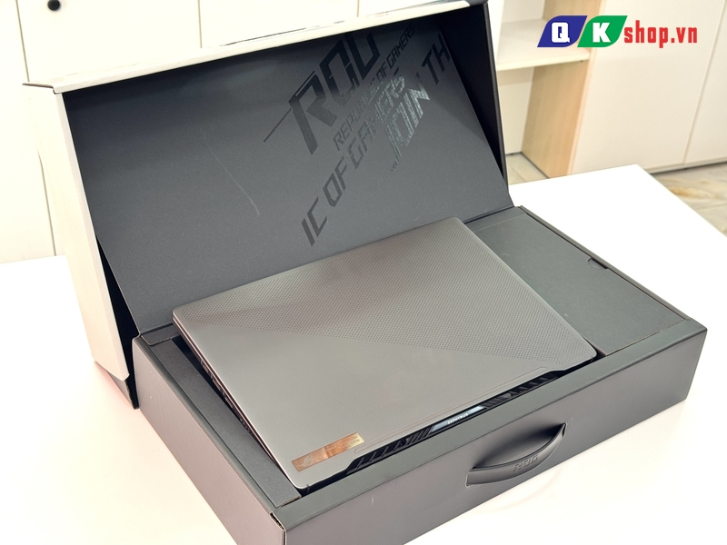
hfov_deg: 39.7
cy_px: 272
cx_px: 364
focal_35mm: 48
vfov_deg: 30.3
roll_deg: -2.2
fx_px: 1008
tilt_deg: -35.4
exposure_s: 1/83
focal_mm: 6.76
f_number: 1.78
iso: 100
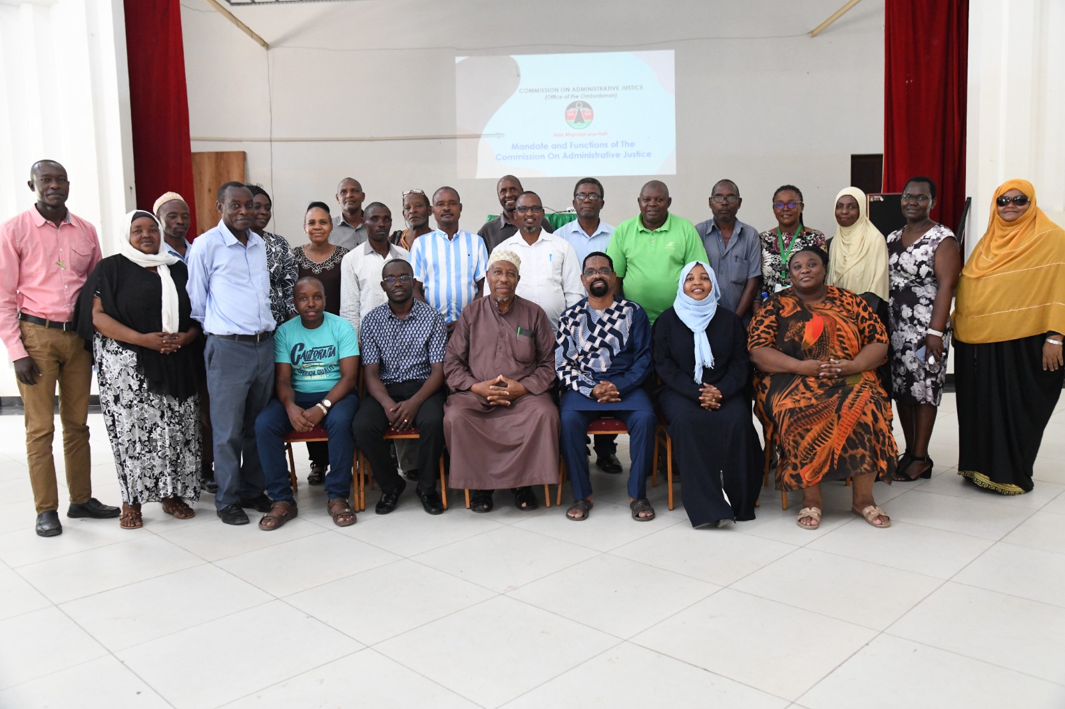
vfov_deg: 43.6
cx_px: 532
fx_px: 887
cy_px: 354
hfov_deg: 61.9
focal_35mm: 30
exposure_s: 1/100
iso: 5000
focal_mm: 30
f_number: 6.3
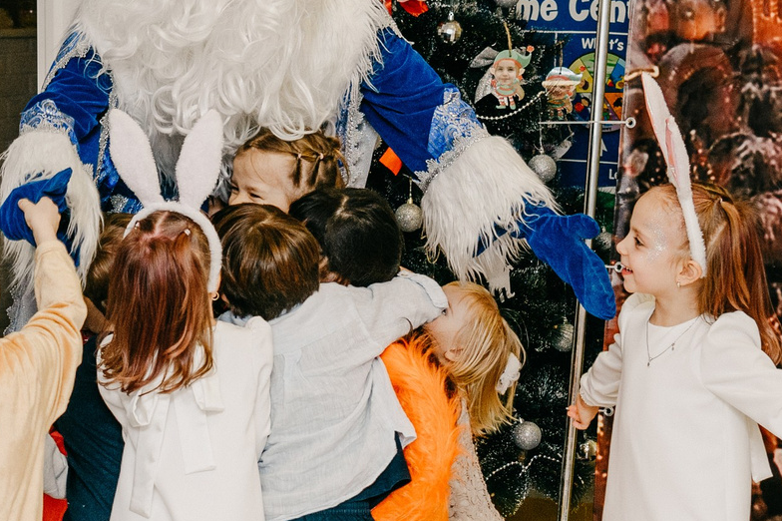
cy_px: 317
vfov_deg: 10.9
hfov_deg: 16.2
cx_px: 194
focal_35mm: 126
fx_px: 2736
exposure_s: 1/160
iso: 250
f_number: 4.5
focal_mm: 38
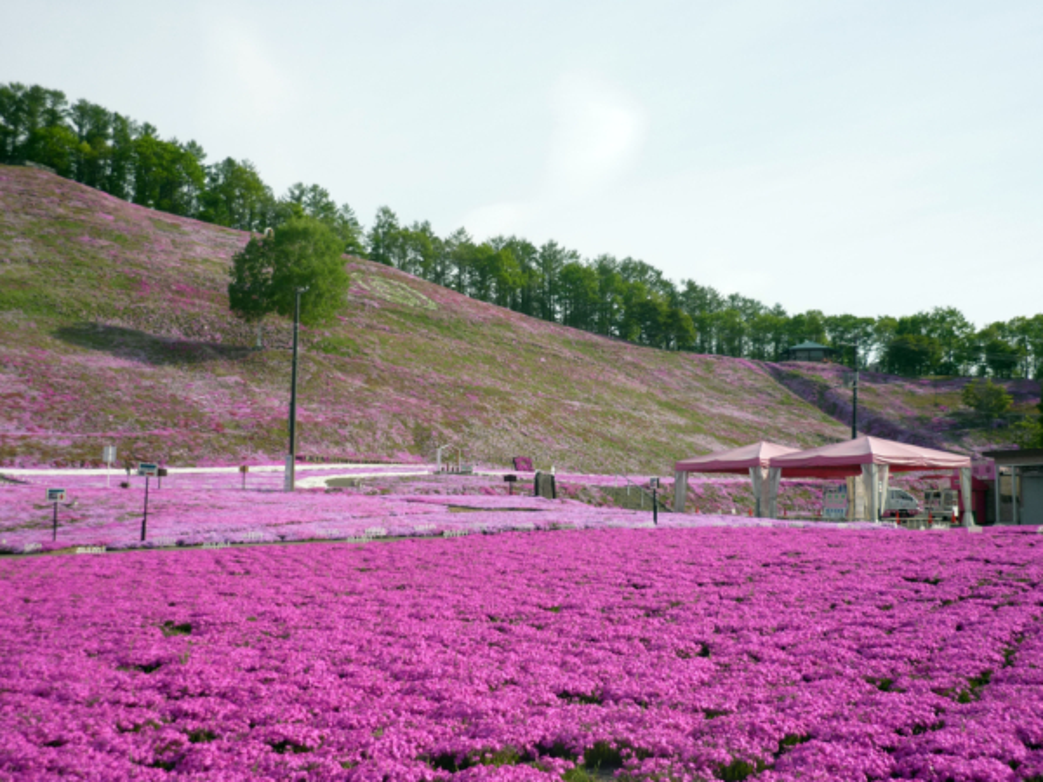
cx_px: 522
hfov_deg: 49.0
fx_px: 1145
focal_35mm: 38
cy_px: 391
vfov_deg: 37.7
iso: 100
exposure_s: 1/160
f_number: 8
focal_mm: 6.3
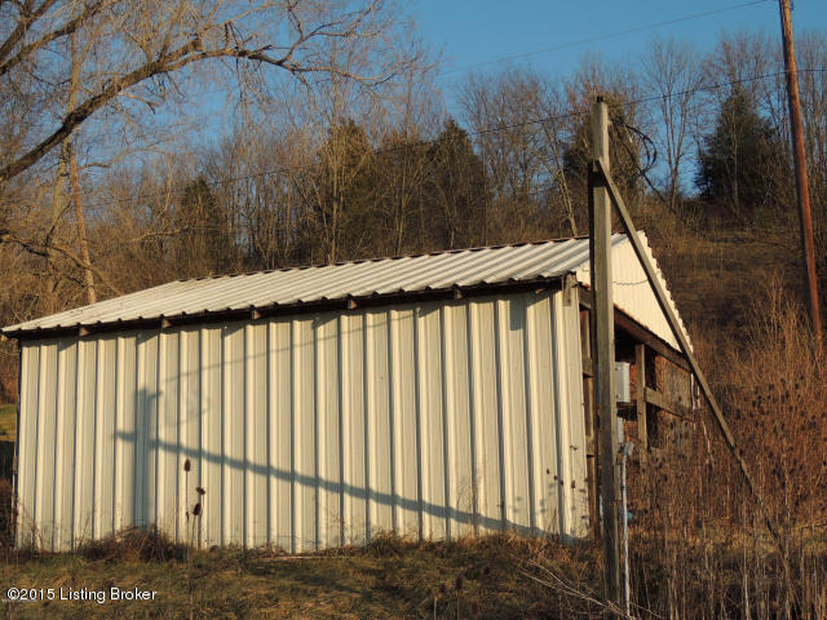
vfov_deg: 30.9
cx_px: 414
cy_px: 310
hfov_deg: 40.4
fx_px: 1123
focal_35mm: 47
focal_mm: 8.3
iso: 100
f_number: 3.5
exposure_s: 1/800
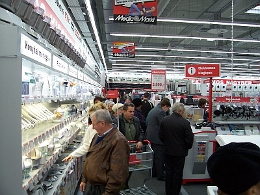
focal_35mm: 34
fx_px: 255
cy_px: 98
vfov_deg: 41.8
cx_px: 130
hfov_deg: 54.0
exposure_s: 1/30
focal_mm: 5.6
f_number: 2.7
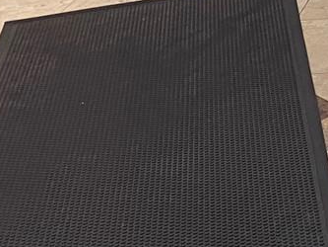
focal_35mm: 125
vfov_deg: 11.2
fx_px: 1185
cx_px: 670
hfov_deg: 13.4
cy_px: -161
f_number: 1.8
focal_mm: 4.25
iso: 160
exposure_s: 1/60
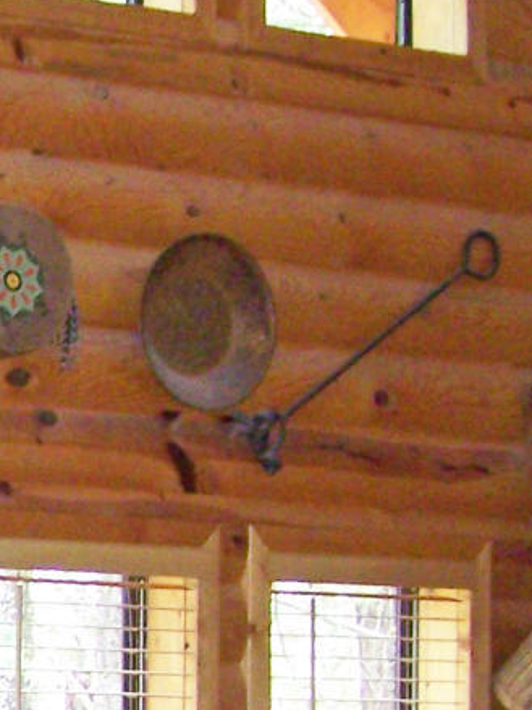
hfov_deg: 8.0
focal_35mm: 173
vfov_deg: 11.4
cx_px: -676
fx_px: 3547
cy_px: 585
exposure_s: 1/60
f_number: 2.8
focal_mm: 6.3
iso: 160
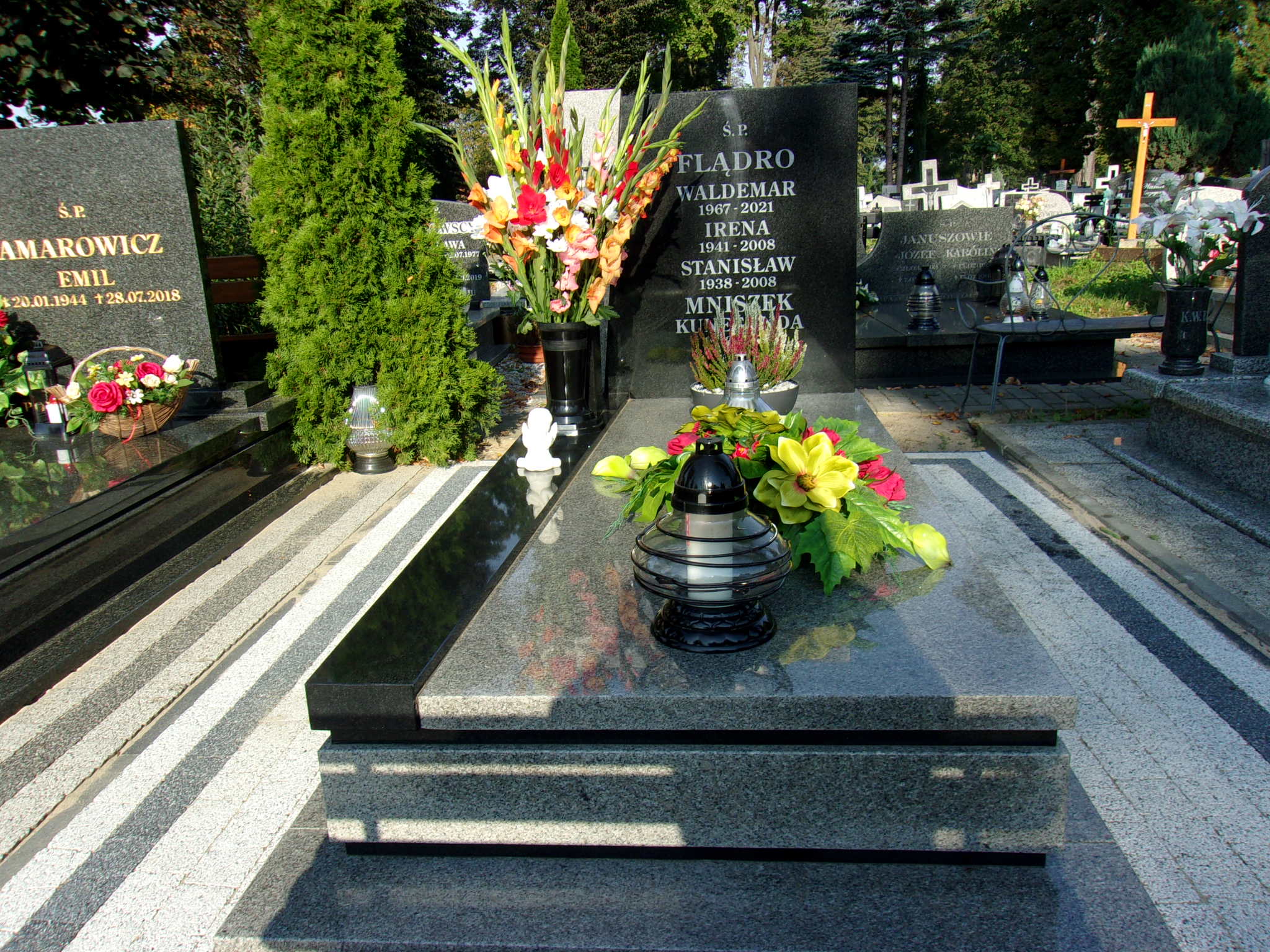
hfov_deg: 65.3
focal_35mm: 27
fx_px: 991
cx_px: 635
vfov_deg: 51.4
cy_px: 476
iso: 80
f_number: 10.4
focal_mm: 4.9
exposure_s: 1/56
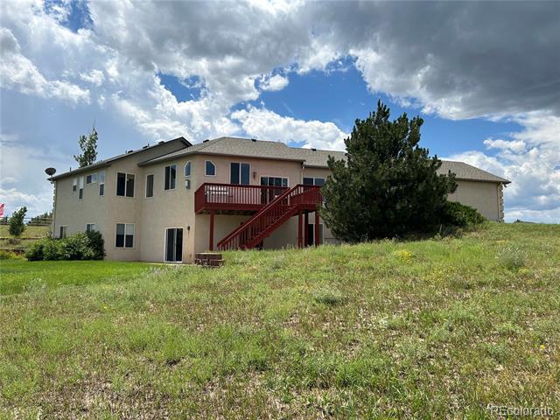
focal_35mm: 26
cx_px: 280
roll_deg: -0.5
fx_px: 421
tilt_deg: +5.4
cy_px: 210
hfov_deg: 67.3
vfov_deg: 53.1
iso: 50
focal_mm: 5.7
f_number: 1.5
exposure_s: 1/5587
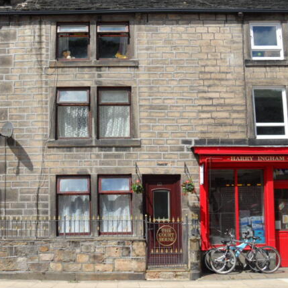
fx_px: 452
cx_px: 104
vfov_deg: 35.4
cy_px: 146
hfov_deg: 35.1
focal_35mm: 48
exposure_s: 1/750
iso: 80
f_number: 3.6
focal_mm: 6.5
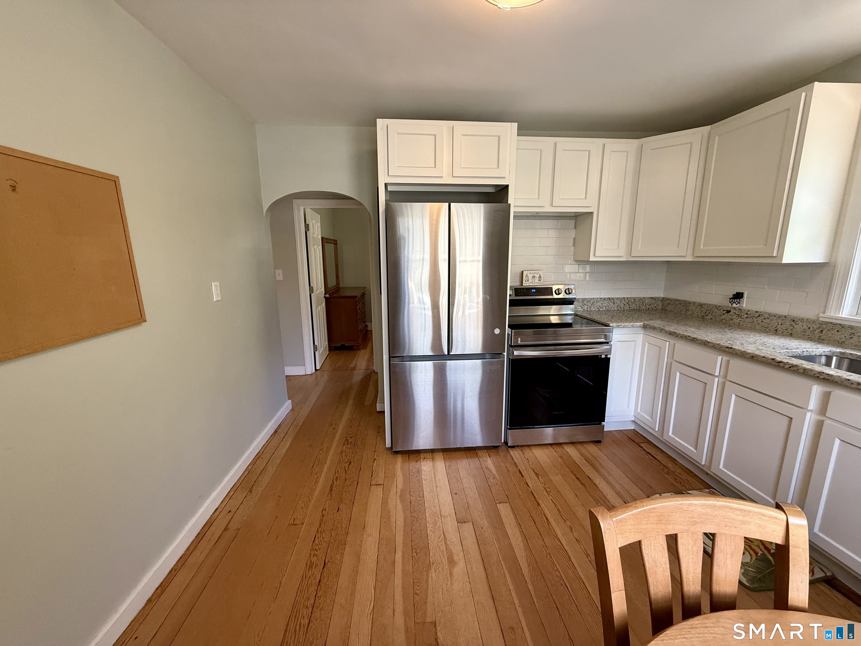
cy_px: 323
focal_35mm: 14
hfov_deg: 102.1
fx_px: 348
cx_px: 430
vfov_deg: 85.7
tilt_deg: -11.1
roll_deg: +0.4
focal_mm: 2.22
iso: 250
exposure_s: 1/120
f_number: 2.2
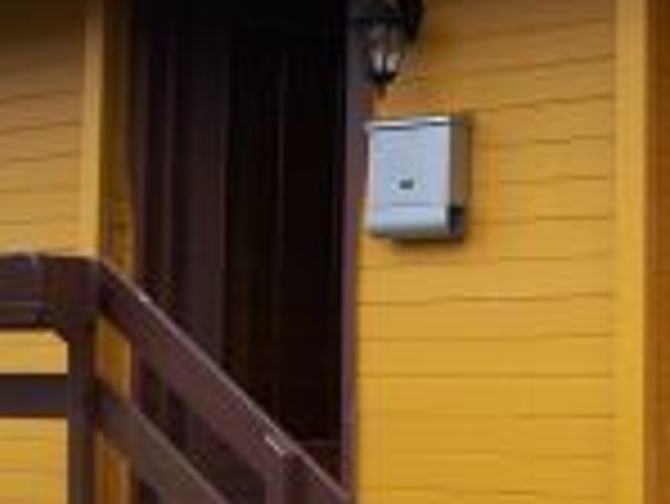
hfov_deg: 18.2
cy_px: 331
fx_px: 2073
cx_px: 544
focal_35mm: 107
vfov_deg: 13.8
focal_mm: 6.3
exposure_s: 1/125
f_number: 2.8
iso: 80
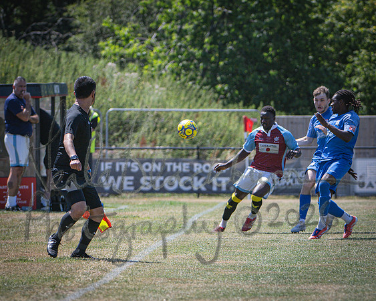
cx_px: 207
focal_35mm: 426
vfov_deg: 3.6
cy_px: 147
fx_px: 4745
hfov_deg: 4.5
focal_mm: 200
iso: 400
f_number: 4
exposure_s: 1/2500
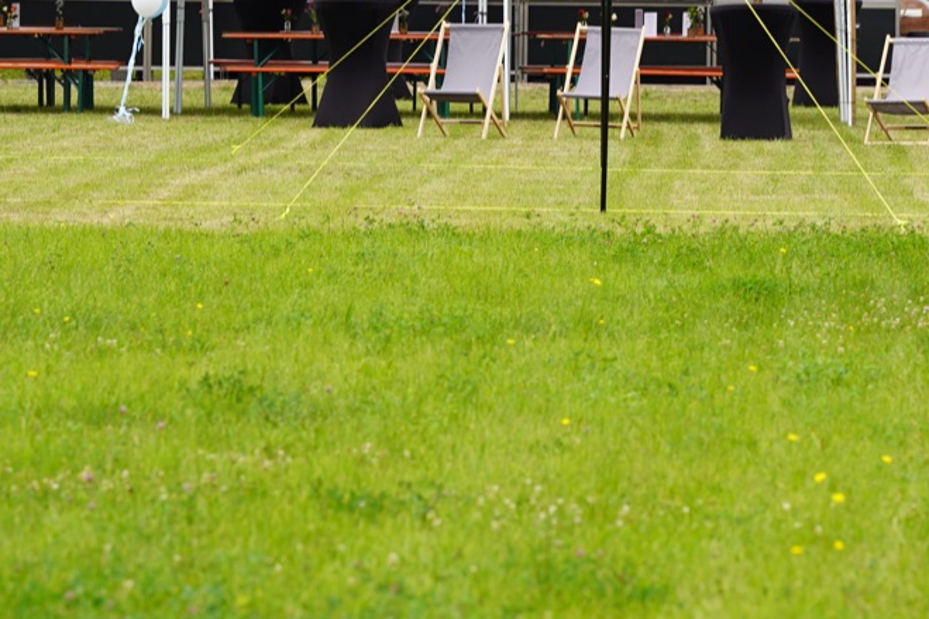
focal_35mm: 328
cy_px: -45
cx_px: 534
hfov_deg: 6.3
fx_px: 8462
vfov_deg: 4.2
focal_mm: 135
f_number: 5
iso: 100
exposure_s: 1/200
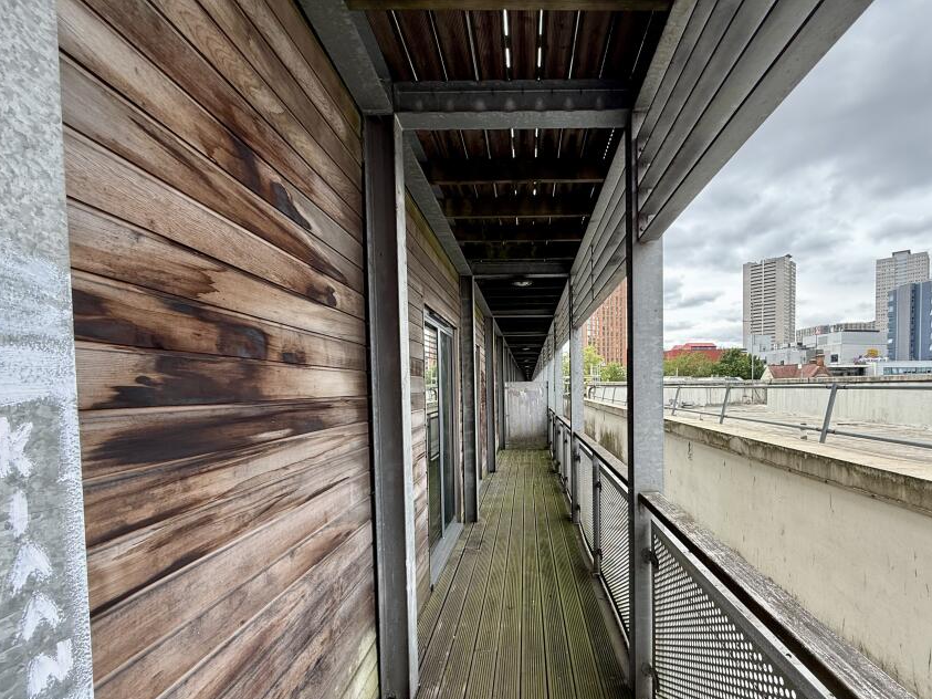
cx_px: 535
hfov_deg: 90.4
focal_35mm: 17
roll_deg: +0.2
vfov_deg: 74.2
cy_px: 406
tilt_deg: -2.7
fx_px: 458
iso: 50
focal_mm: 2.22
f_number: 2.2
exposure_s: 1/281
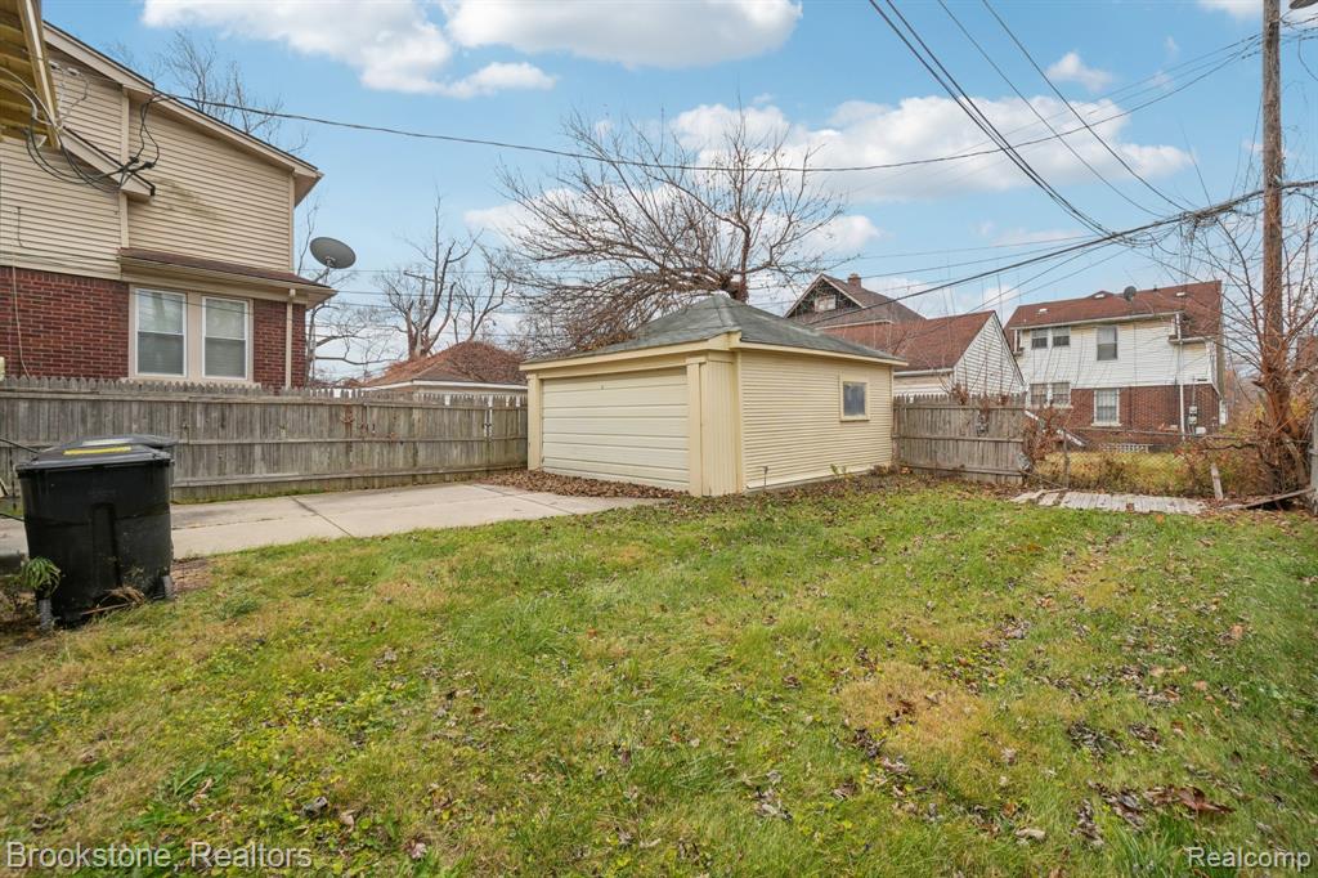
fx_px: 549
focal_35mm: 15
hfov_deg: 100.4
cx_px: 659
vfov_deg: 77.3
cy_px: 439
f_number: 8
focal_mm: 10
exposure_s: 1/30
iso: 125
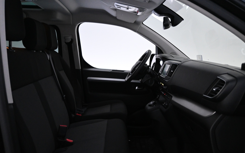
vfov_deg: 39.7
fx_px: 212
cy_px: 78
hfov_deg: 60.0
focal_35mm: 32
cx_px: 122
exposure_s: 1/60
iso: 3200
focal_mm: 20.5
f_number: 3.8
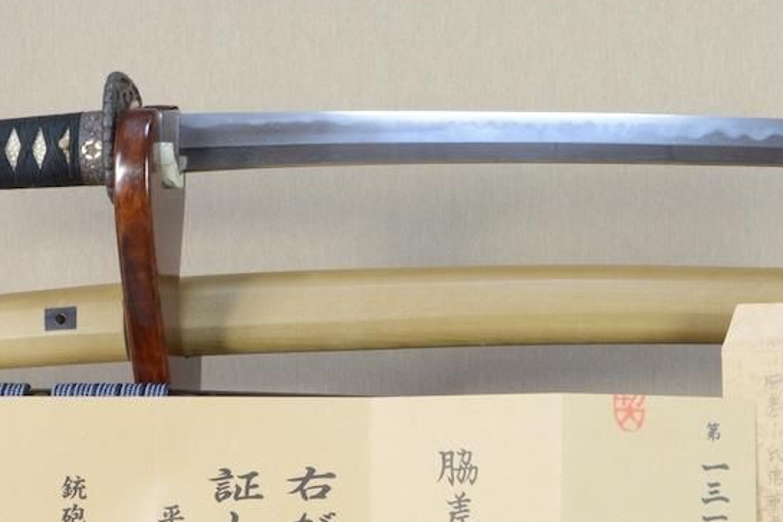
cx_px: 555
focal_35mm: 77
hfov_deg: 26.1
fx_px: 1674
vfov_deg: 17.7
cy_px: 258
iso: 400
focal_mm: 20
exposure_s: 1/2
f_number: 11
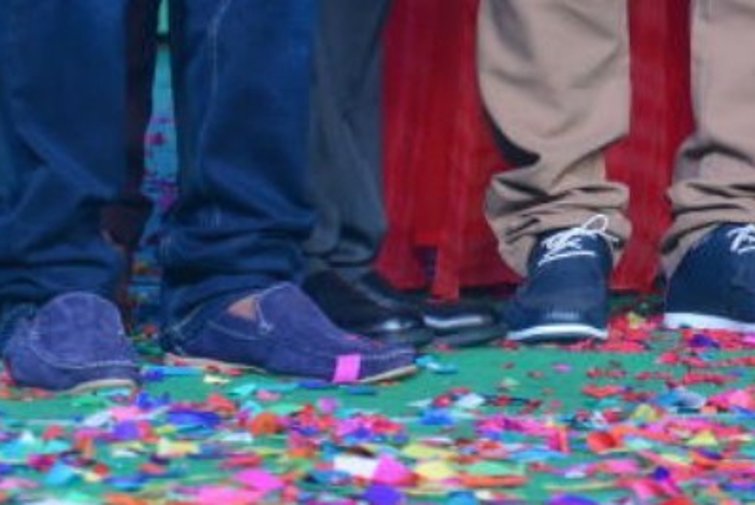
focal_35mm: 395
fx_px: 8290
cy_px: -748
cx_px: 1226
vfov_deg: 3.4
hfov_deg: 5.2
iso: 800
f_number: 7.1
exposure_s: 1/160
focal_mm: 70
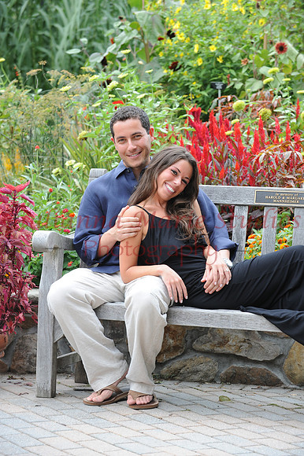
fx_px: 1395
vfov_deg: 18.6
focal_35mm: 110
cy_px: 228
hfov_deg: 12.4
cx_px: 152
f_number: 6.3
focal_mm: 110
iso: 500
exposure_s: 1/160
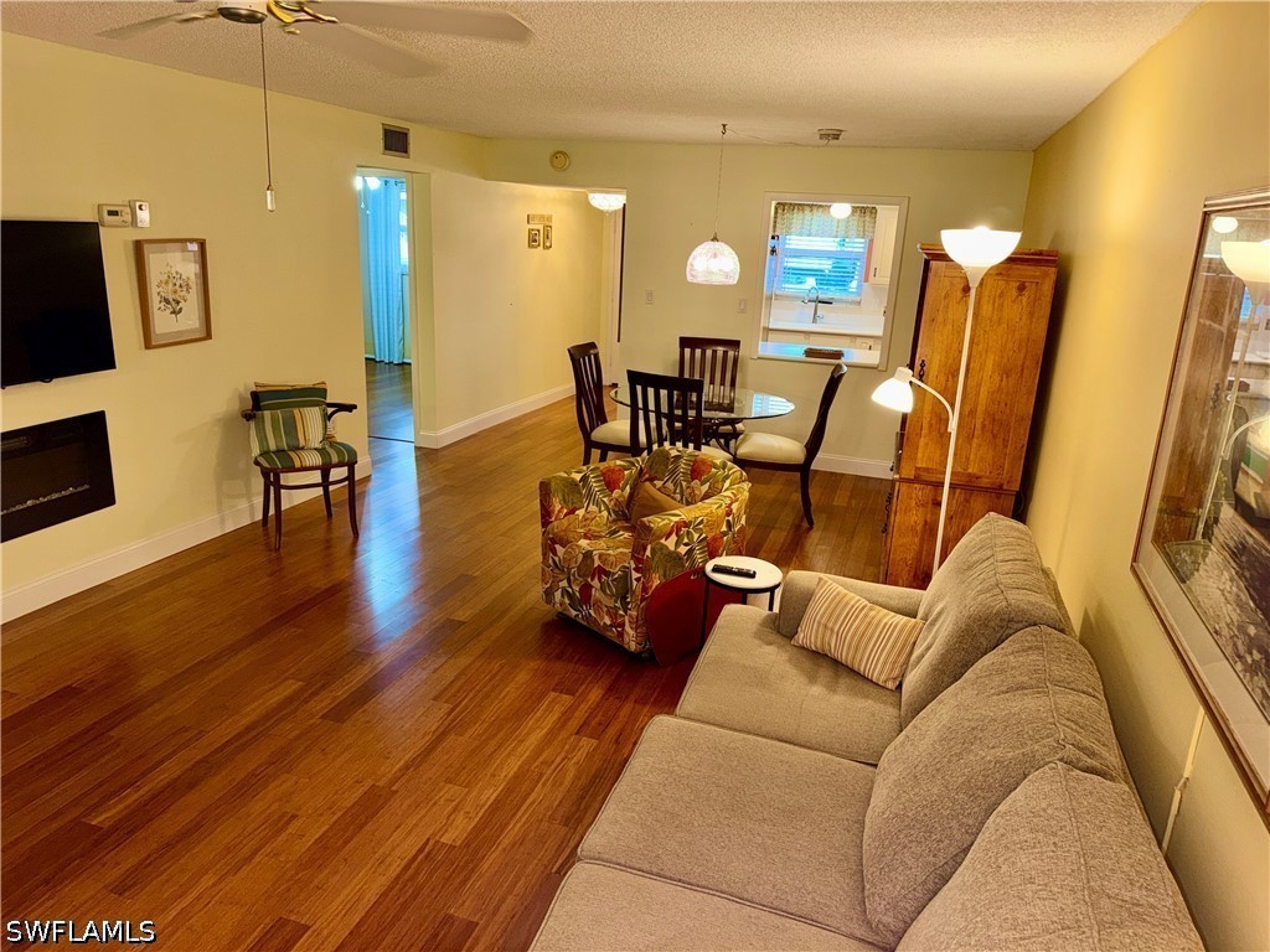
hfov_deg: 71.6
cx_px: 635
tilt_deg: -15.6
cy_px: 476
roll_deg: -2.8
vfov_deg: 56.8
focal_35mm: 24
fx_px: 881
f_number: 1.78
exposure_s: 1/34
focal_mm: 6.76
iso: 64
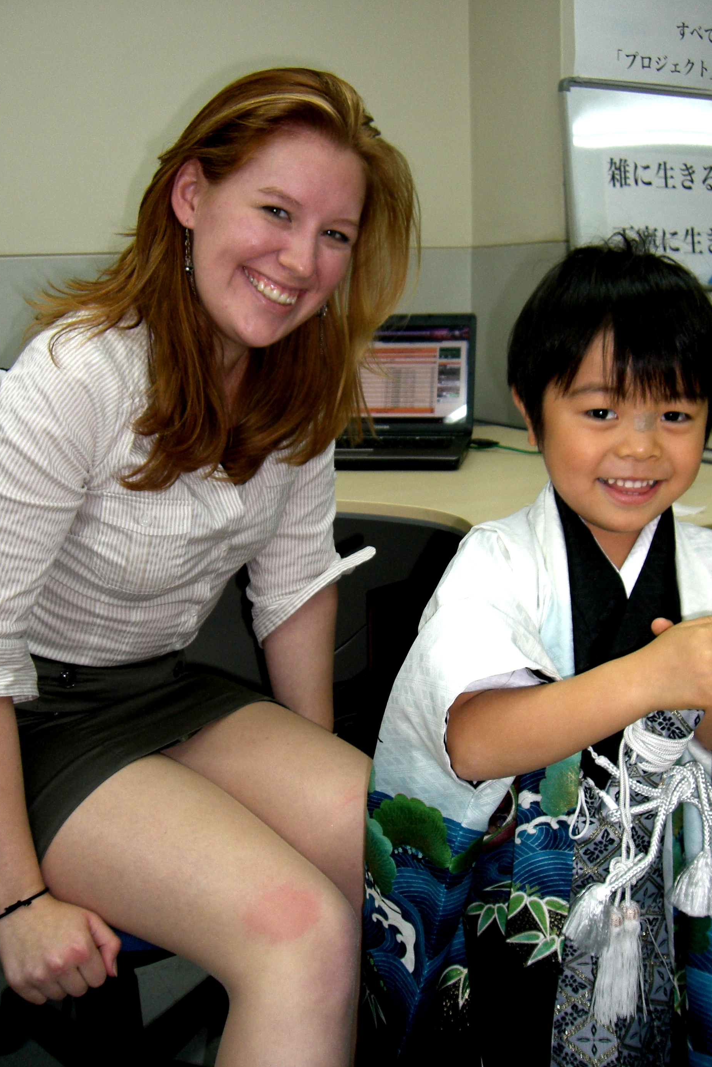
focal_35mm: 40
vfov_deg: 48.5
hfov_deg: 33.4
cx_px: 382
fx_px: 1186
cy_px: 533
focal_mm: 6.2
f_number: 2.7
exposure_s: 1/60
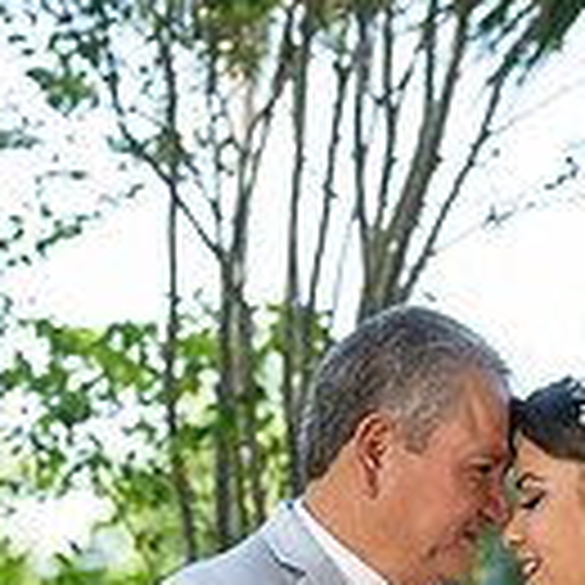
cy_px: 1008
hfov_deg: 9.9
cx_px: 508
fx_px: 3365
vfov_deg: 9.5
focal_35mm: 176
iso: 500
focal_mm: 60
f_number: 4
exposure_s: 1/500
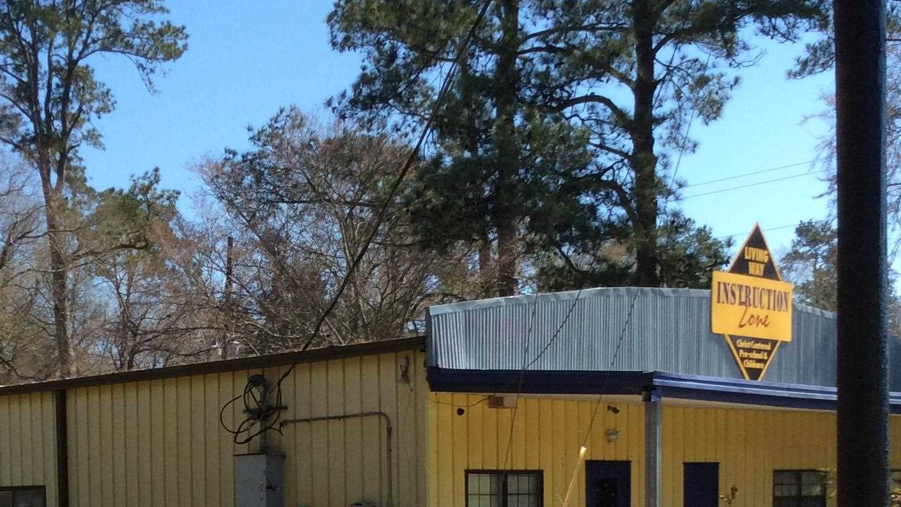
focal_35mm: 64
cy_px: 577
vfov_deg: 18.0
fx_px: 1529
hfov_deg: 32.6
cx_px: 312
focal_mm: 3.3
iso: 32
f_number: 2.4
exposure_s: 1/907
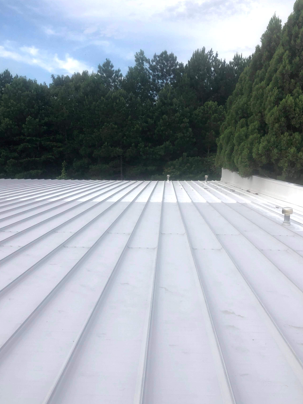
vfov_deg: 55.0
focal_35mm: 33
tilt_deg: -8.2
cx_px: 151
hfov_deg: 42.9
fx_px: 385
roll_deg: +0.9
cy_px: 237
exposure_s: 1/1156
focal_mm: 3.99
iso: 20
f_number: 1.8
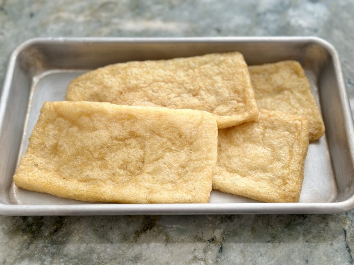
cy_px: 132
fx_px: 491
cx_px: 177
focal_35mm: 48
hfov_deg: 39.7
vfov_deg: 30.3
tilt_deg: -56.8
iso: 125
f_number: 1.78
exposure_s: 1/88
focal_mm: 6.86
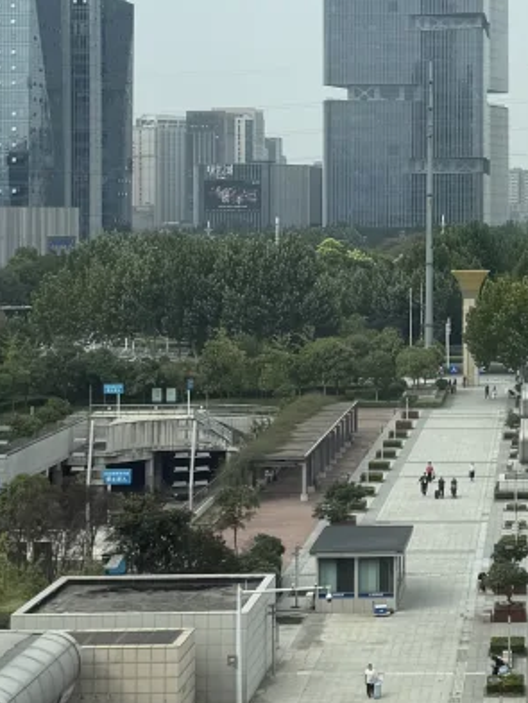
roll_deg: -0.2
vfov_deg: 22.1
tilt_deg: +0.0
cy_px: 184
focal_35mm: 88
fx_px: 1789
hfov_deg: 16.4
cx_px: 548
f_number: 1.78
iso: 80
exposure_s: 1/2907
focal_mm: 6.76
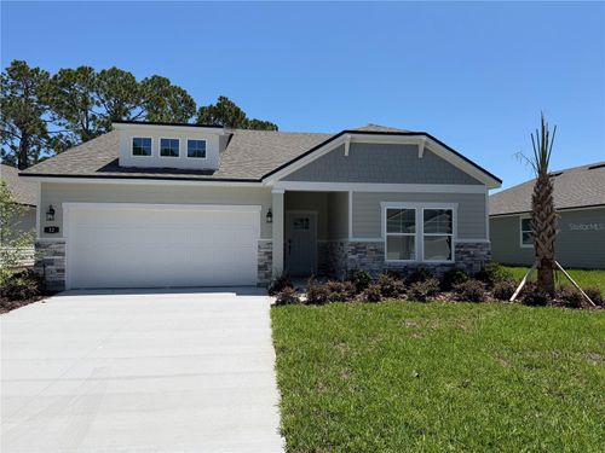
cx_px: 302
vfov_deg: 56.8
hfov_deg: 71.6
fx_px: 419
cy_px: 226
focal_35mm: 24
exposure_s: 1/7353
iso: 80
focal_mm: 6.76
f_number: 1.78
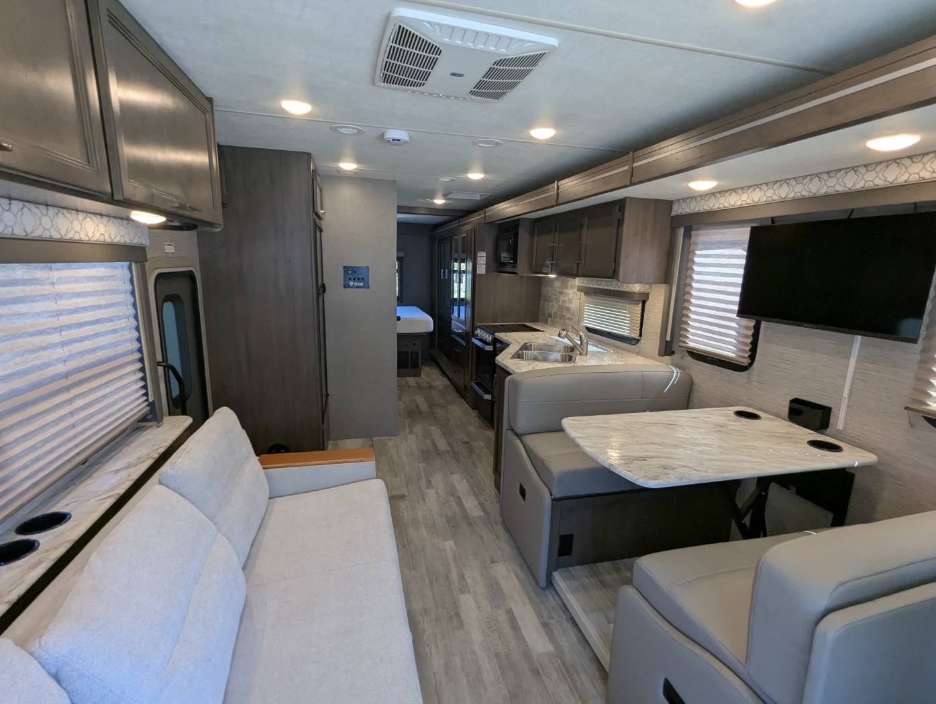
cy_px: 352
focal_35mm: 16
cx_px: 468
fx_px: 433
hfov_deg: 94.4
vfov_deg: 78.2
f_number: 2.2
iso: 223
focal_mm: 2.35
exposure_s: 1/201
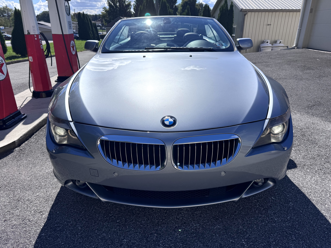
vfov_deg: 56.8
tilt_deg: -24.5
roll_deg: +1.1
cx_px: 166
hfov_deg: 71.6
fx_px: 229
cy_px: 124
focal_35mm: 24
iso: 80
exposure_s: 1/7937
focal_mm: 6.76
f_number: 1.78
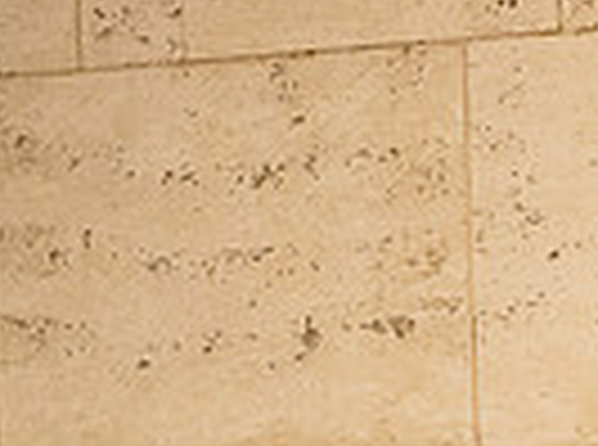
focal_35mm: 505
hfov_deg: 3.9
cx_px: 1232
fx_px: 8700
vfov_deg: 2.9
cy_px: 831
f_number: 4
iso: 3200
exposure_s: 1/200
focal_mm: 120
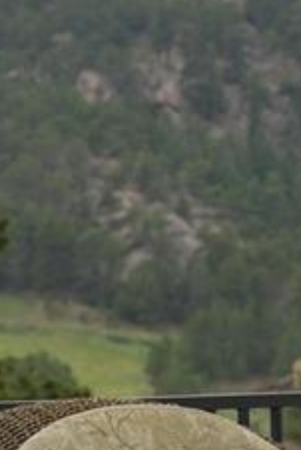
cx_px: 566
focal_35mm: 292
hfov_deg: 4.7
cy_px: 321
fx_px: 3656
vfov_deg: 7.0
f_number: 5
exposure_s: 1/125
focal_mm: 55
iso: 320
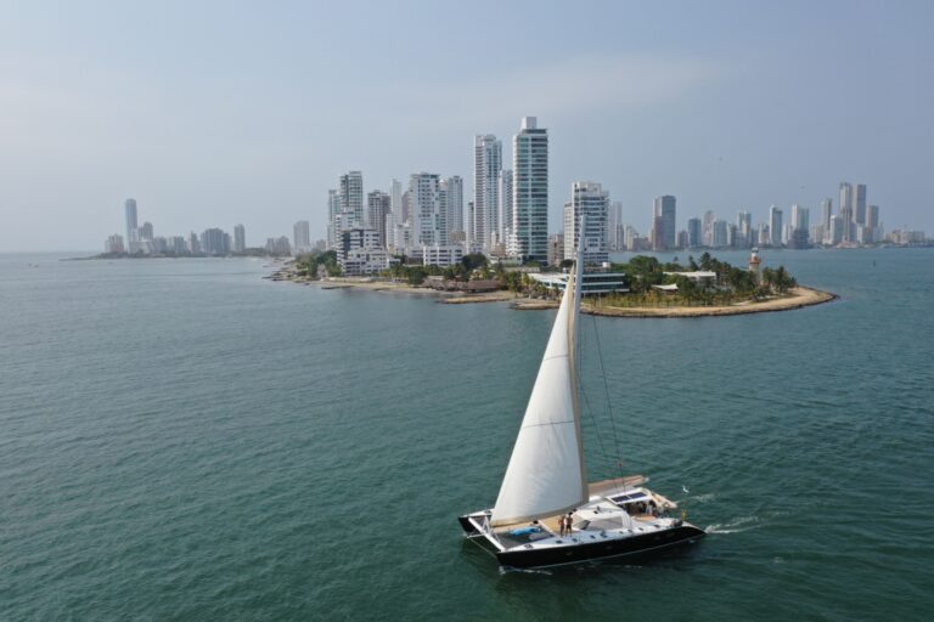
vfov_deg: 46.4
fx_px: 726
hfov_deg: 65.5
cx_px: 467
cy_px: 311
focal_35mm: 28
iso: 100
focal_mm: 10.26
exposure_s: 1/640
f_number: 6.3
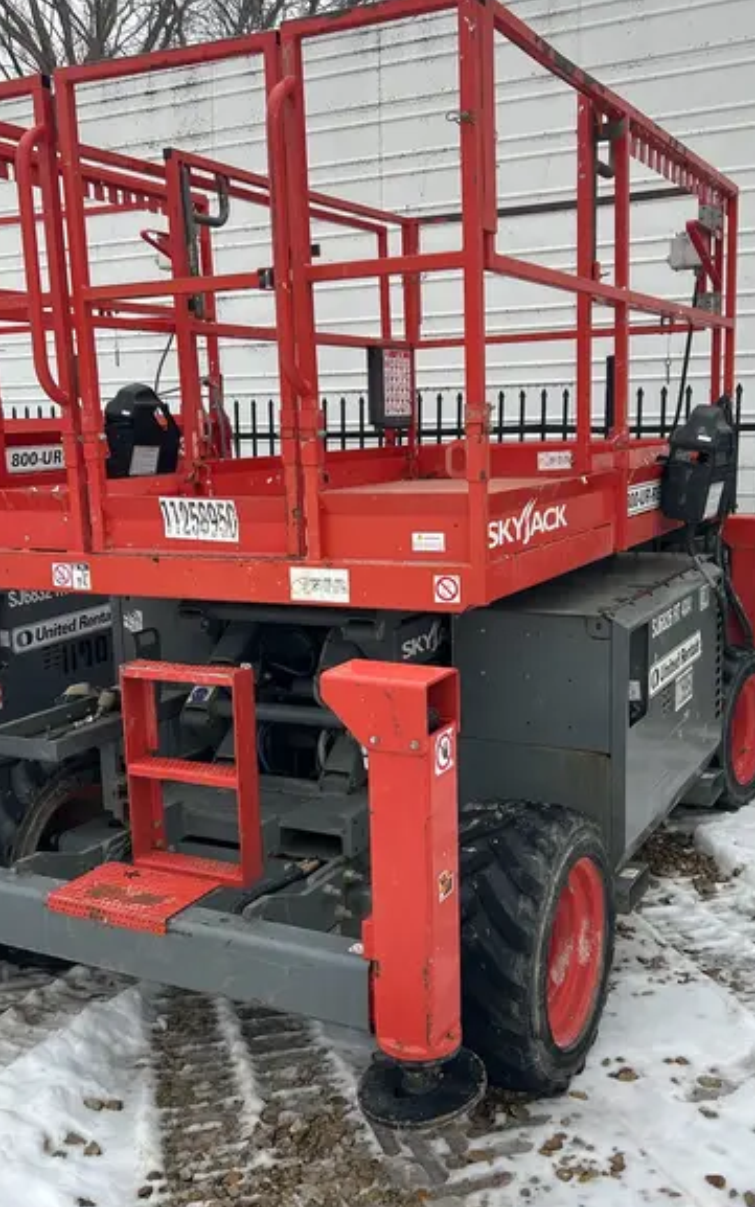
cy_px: 633
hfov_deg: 36.3
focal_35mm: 35
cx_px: 425
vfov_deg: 55.3
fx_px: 1151
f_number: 1.5
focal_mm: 5.7
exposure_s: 1/244
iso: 40
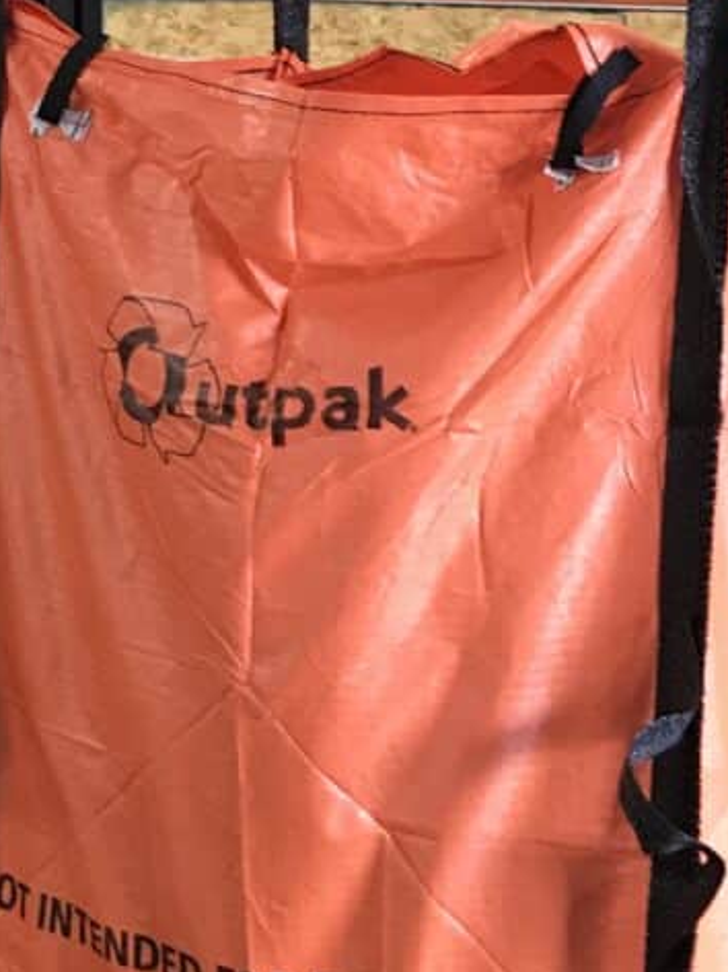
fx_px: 2555
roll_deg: -1.0
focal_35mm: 91
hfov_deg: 16.1
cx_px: 156
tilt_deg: -5.7
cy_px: 259
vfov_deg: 21.4
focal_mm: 3.99
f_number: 1.8
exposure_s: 1/15
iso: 50
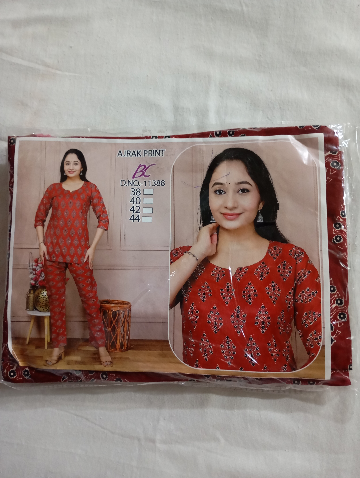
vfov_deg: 63.4
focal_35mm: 28
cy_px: 239
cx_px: 180
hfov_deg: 49.9
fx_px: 387
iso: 2212
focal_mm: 4.27
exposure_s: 1/20
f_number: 1.8
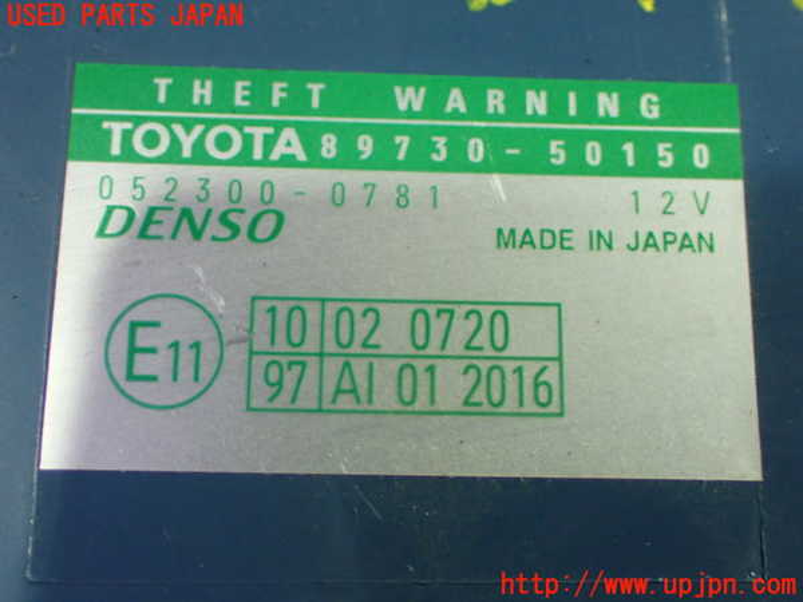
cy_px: 301
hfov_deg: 40.4
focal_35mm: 47
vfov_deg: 30.9
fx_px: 1090
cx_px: 402
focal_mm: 8.4
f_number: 3.1
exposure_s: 1/50
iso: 1000
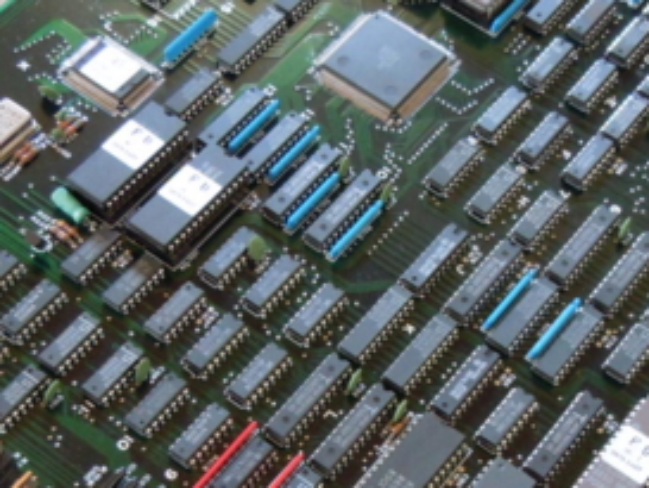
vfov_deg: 16.7
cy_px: 374
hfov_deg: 22.2
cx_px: 380
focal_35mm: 88
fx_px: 1651
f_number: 3.5
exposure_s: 1/10
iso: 400
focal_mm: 5.4
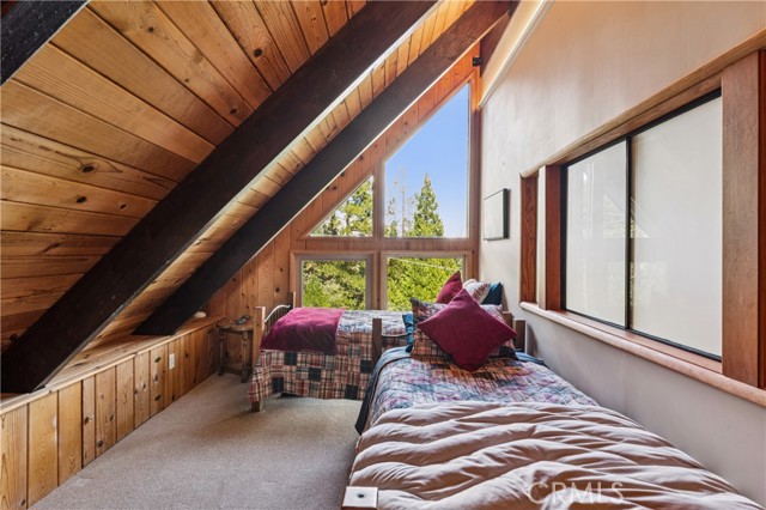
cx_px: 383
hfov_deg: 92.0
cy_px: 255
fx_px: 370
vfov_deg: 69.1
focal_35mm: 17
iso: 100
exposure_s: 1/1.67
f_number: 13
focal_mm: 17.4
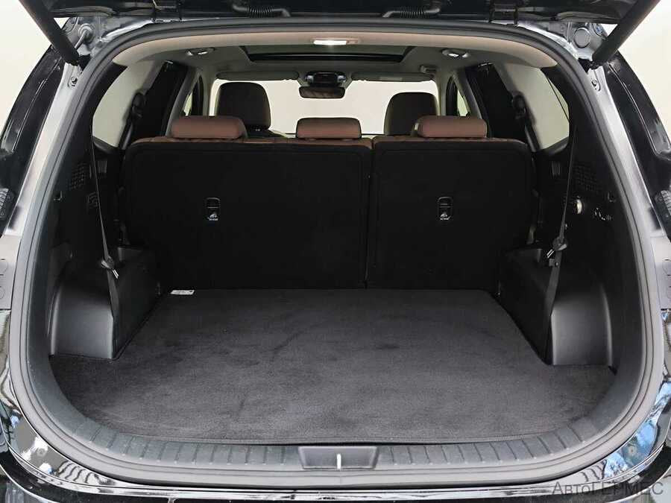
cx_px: 336
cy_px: 252
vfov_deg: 40.7
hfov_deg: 52.6
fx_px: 678
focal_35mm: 35
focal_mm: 6.92
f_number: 1.9
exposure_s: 1/100
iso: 250
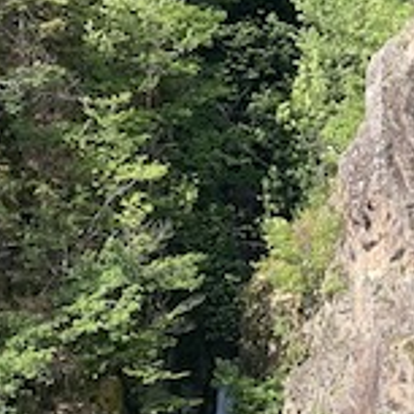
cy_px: 115
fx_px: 2233
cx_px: 579
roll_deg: -0.6
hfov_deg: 10.3
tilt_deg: -4.9
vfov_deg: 10.6
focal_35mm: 165
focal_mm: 6
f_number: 2
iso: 20
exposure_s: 1/421
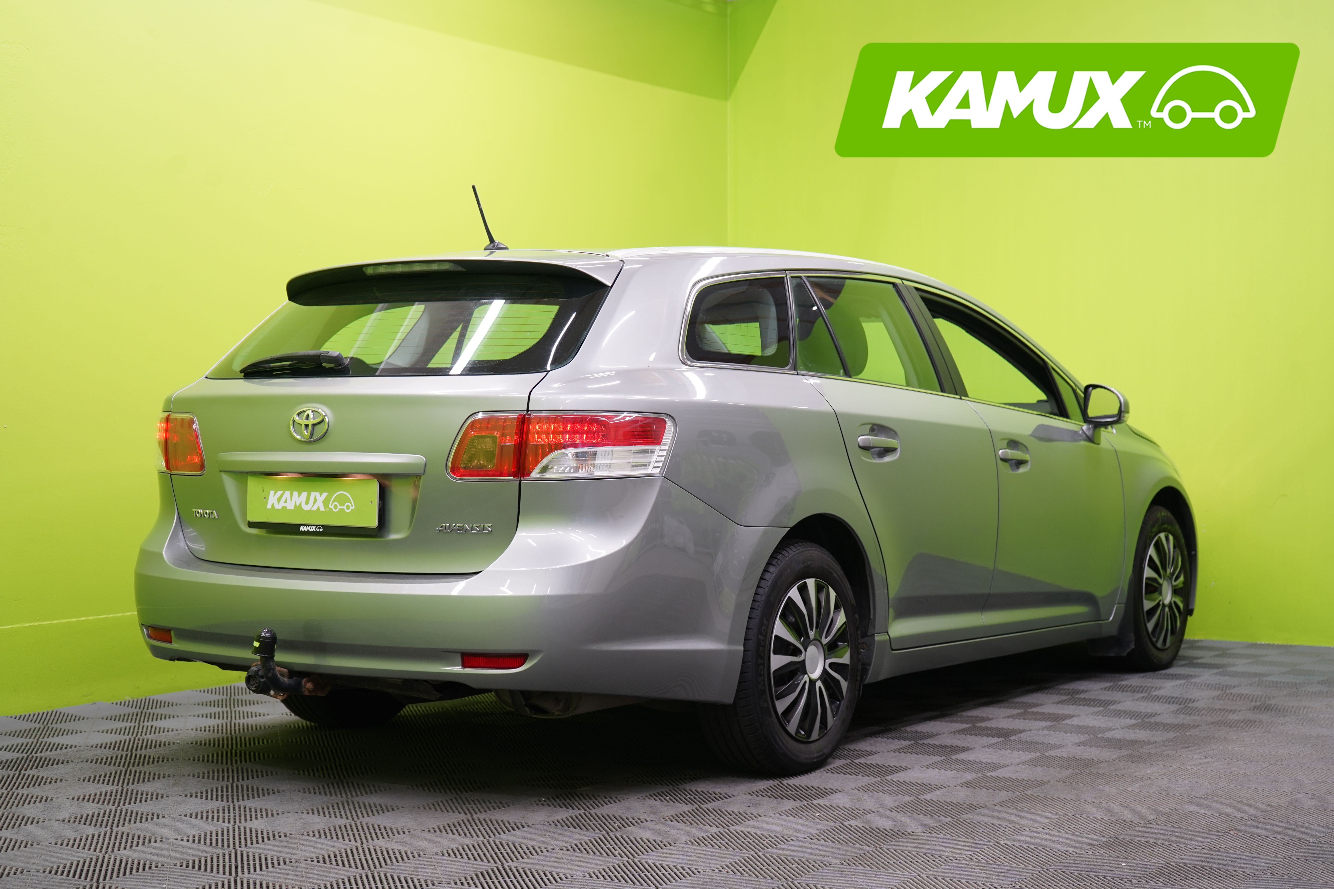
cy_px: 444
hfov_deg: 36.9
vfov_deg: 25.1
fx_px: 2001
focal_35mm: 54
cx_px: 667
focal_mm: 54
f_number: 5
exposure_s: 1/25
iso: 400
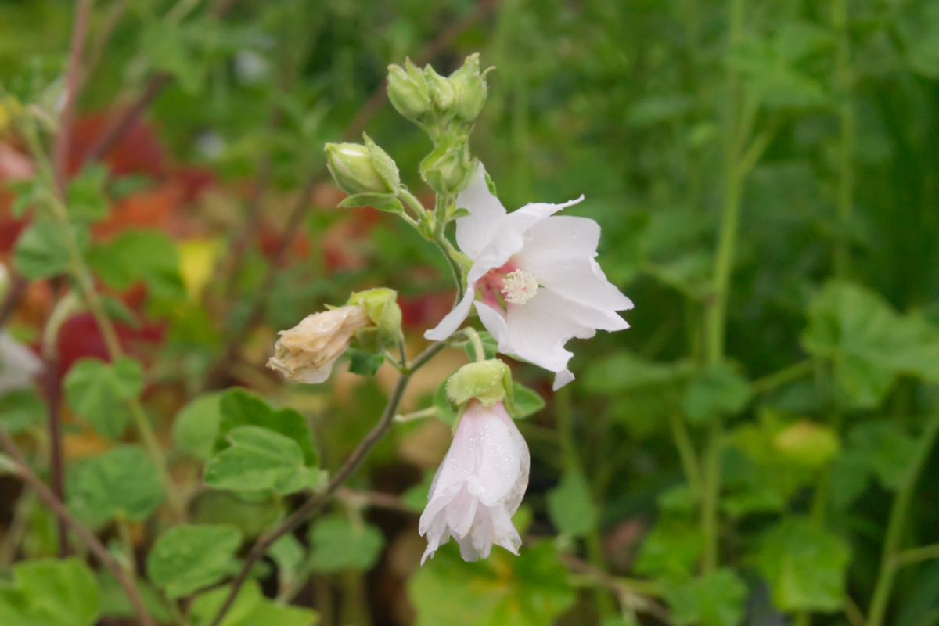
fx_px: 2152
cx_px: 470
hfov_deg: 24.6
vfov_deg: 16.6
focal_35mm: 82
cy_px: 313
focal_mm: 55
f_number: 10
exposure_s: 1/320
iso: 3200
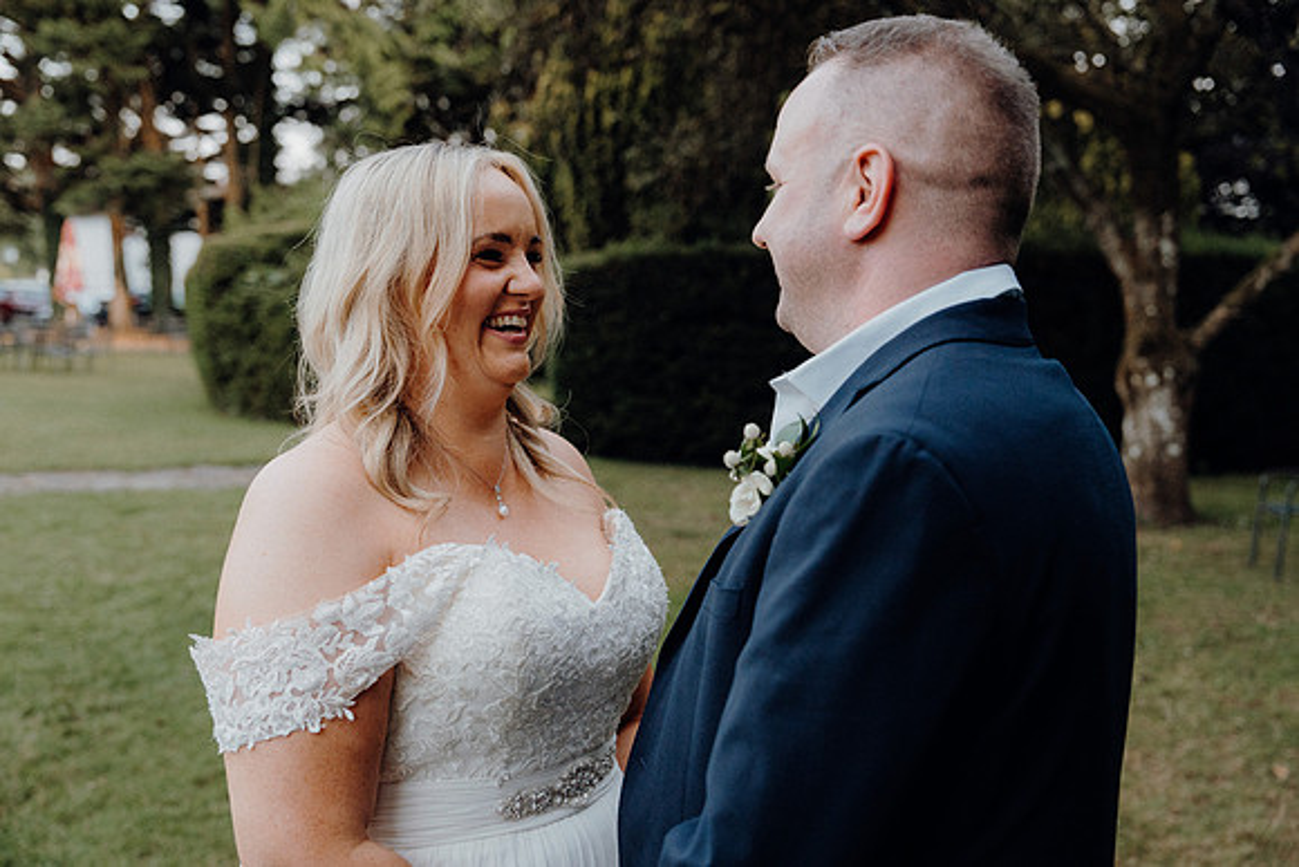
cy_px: 434
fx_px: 1444
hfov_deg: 48.4
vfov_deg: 33.4
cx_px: 650
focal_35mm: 40
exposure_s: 1/160
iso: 2500
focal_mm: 40
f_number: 3.5
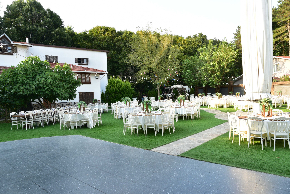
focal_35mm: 24
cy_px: 97
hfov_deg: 73.7
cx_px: 145
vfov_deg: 53.2
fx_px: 193
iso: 800
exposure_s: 1/200
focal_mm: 24
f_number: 8
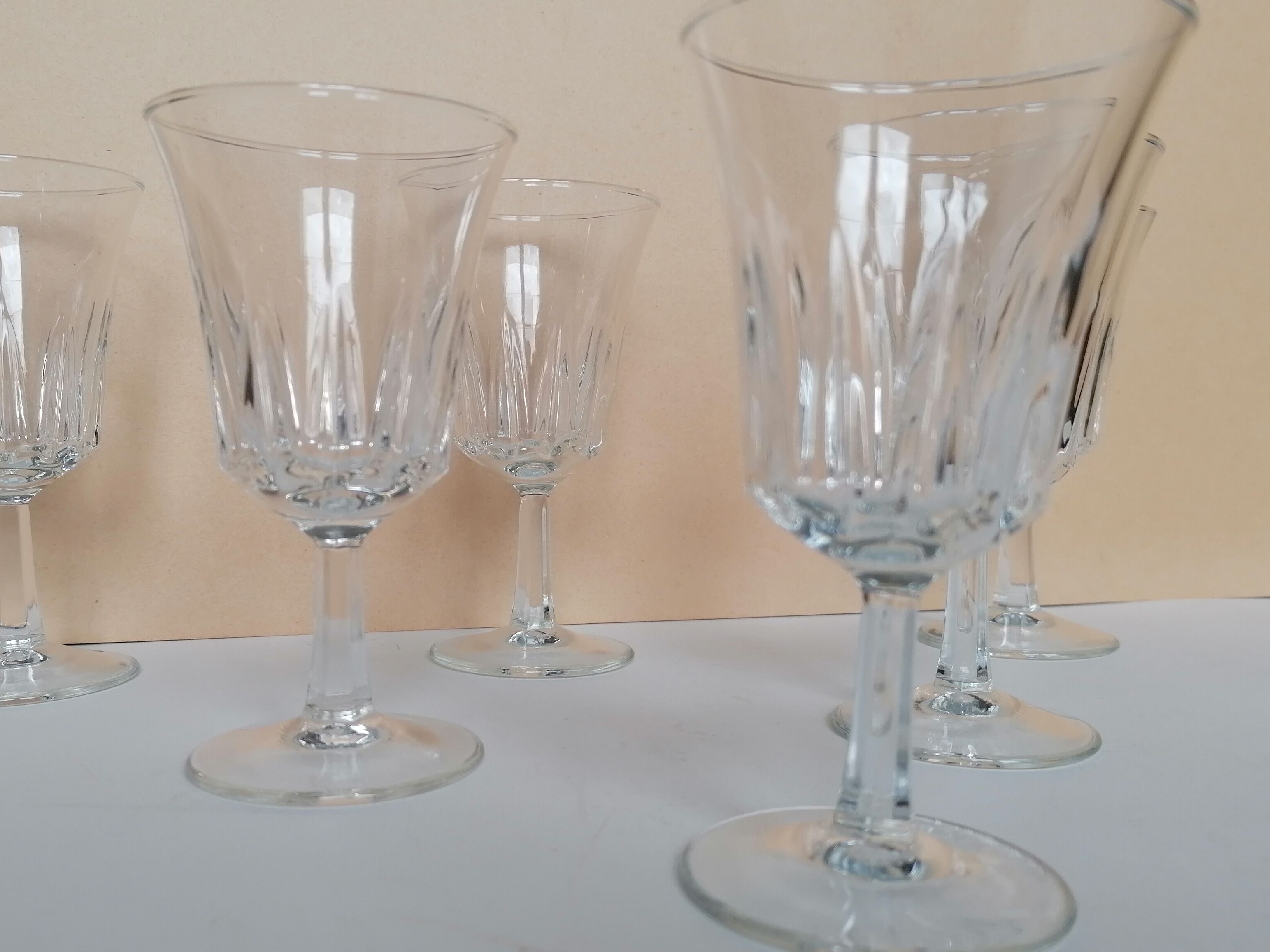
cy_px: 515
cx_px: 585
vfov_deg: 40.7
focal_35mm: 35
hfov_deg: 52.6
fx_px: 1284
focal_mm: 4.75
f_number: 1.8
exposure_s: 1/130
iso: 50
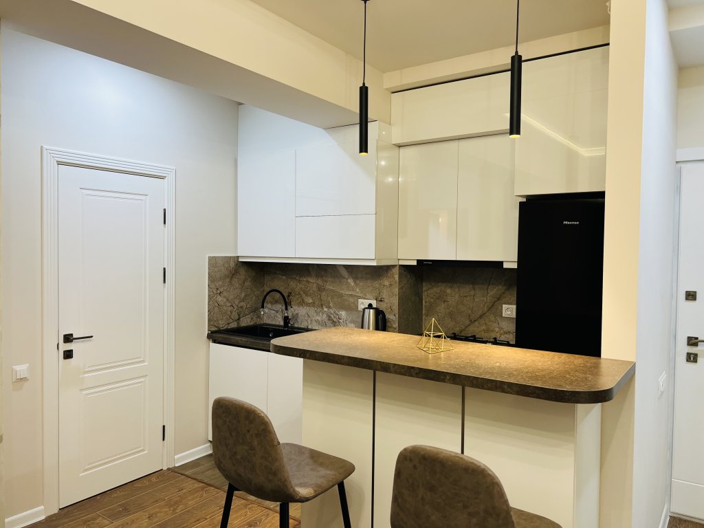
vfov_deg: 53.1
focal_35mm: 26
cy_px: 264
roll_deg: -0.7
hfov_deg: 67.3
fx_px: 529
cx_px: 352
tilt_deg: -1.9
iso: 80
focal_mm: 5.7
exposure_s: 1/100
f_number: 1.5
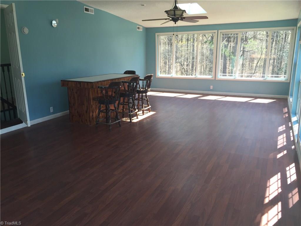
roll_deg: +1.0
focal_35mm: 29
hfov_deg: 61.7
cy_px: 113
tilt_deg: -12.9
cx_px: 150
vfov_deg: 48.2
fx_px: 252
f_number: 2.2
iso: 32
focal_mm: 4.15
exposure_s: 1/120
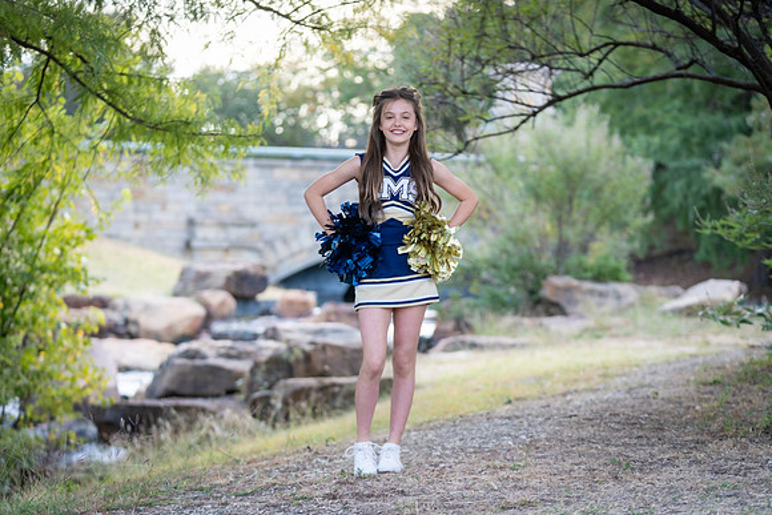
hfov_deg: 23.1
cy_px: 258
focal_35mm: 88
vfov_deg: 15.5
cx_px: 386
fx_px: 1887
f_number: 2.8
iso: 400
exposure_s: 1/320
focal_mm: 88
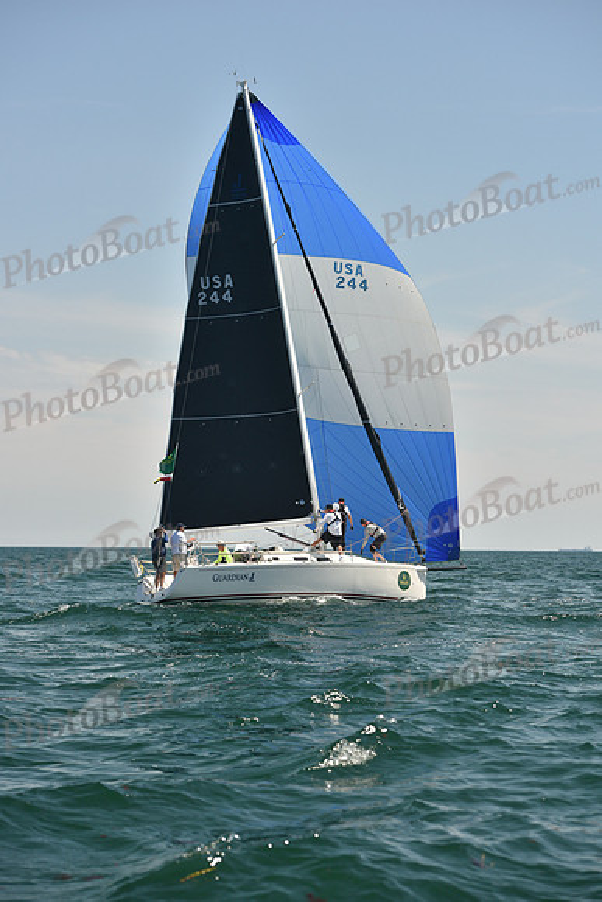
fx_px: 2256
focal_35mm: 90
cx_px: 301
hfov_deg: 15.2
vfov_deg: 22.6
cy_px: 451
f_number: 5.6
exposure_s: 1/1000
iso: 320
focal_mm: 90
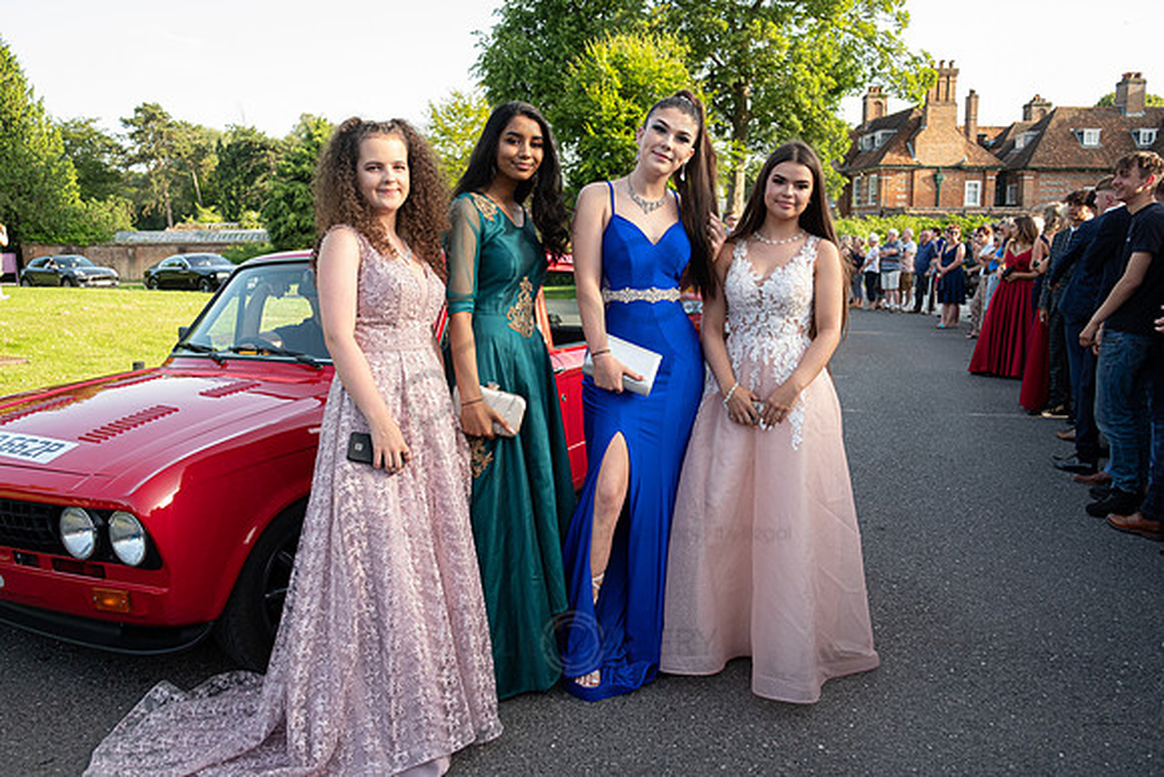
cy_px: 388
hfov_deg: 67.4
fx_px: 873
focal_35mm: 27
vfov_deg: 48.0
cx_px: 582
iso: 100
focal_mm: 18
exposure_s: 1/250
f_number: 2.8
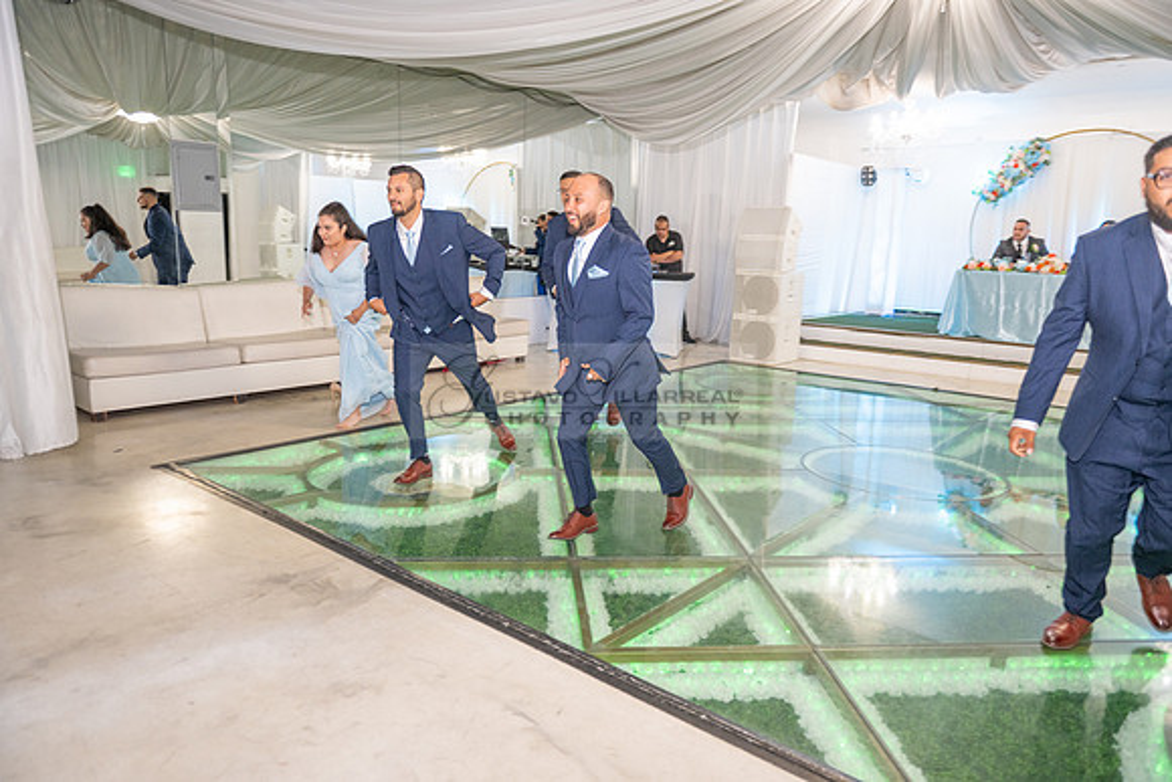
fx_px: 781
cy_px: 391
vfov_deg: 53.2
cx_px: 586
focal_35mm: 24
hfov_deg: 73.7
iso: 1000
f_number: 3.2
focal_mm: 24
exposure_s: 1/160
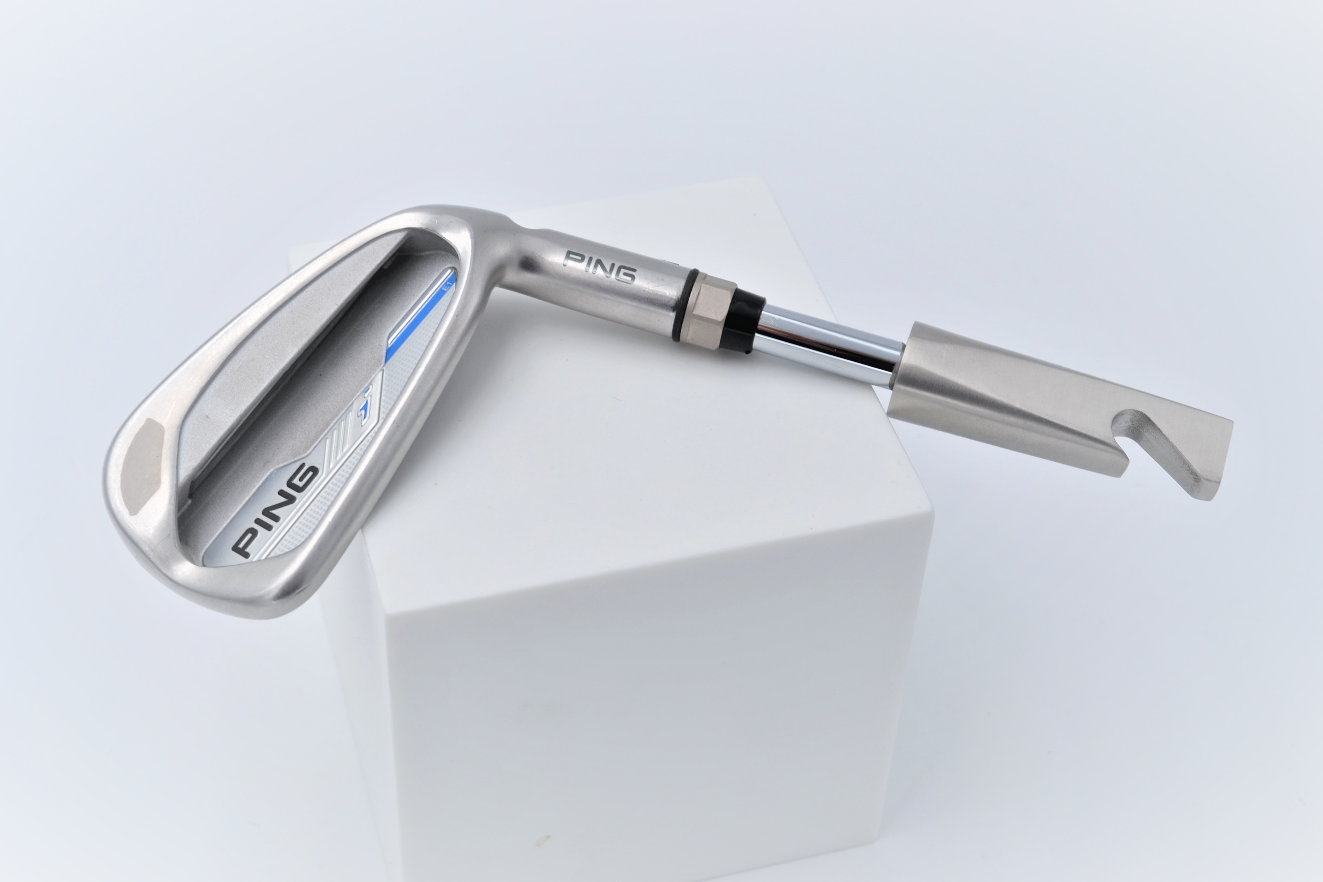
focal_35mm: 62
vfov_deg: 21.9
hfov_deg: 32.4
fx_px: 2278
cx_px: 657
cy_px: 440
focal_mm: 40
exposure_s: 1/80
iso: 100
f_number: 8
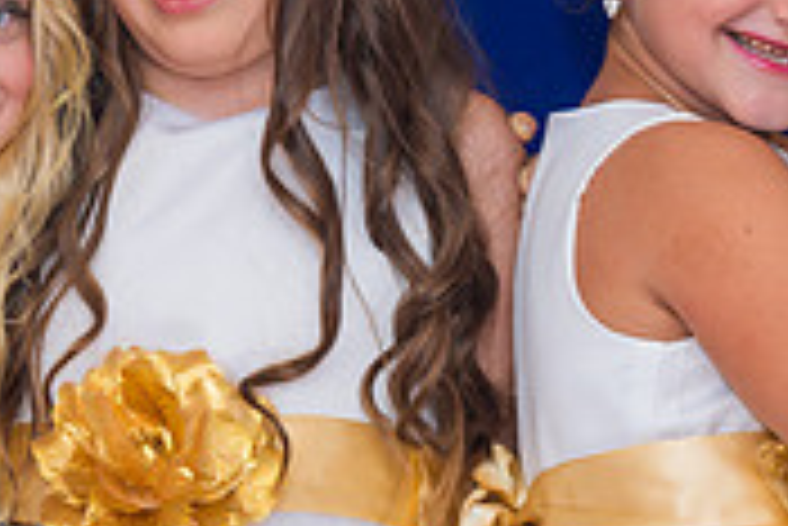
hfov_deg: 5.6
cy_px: 112
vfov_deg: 3.7
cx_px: 267
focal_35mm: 369
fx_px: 8083
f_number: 3.5
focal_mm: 105
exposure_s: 1/200
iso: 320
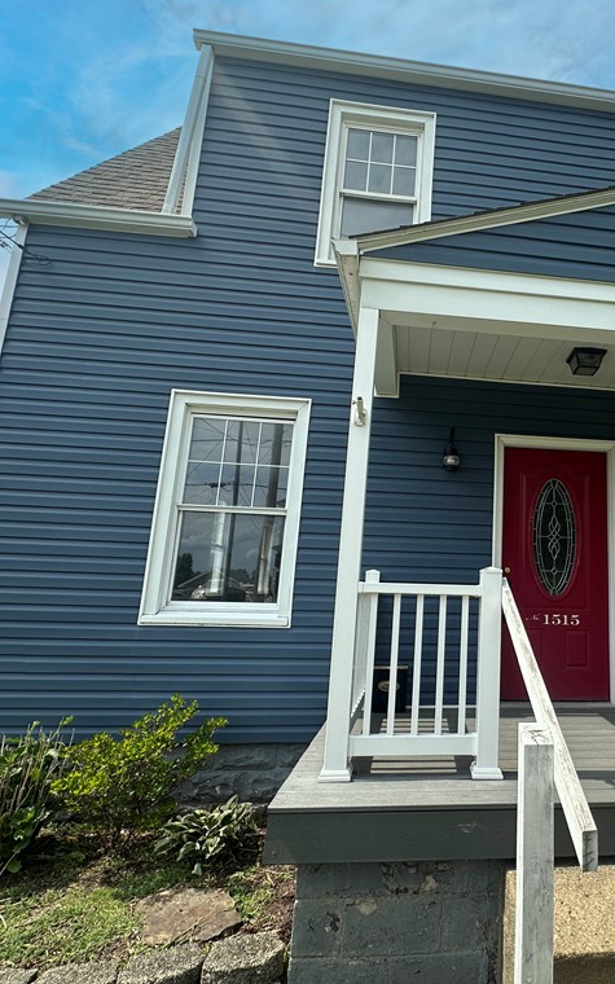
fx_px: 536
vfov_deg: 85.1
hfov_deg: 55.9
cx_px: 480
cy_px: 491
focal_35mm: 20
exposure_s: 1/1247
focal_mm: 2.22
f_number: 2.2
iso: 50
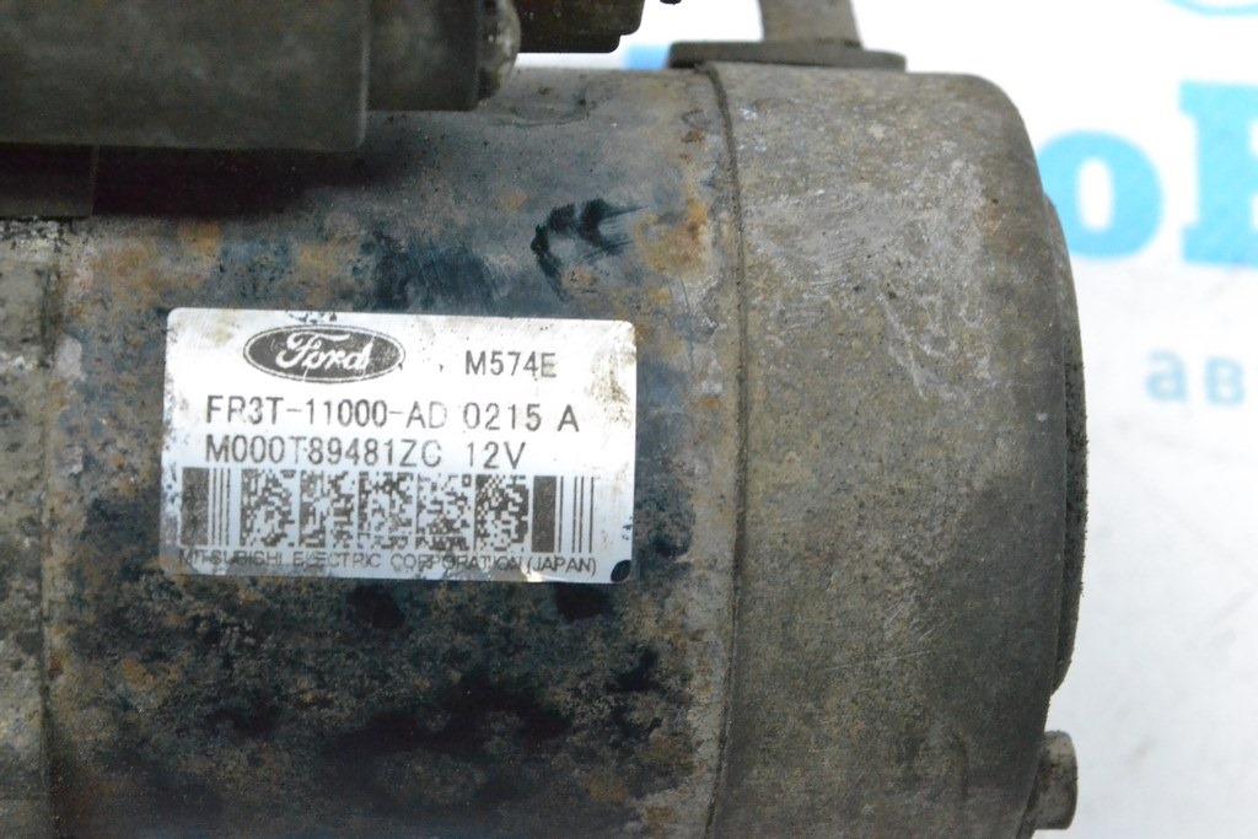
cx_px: 629
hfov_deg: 24.6
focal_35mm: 82
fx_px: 2883
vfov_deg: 16.6
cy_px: 420
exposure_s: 1/160
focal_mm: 55
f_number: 9
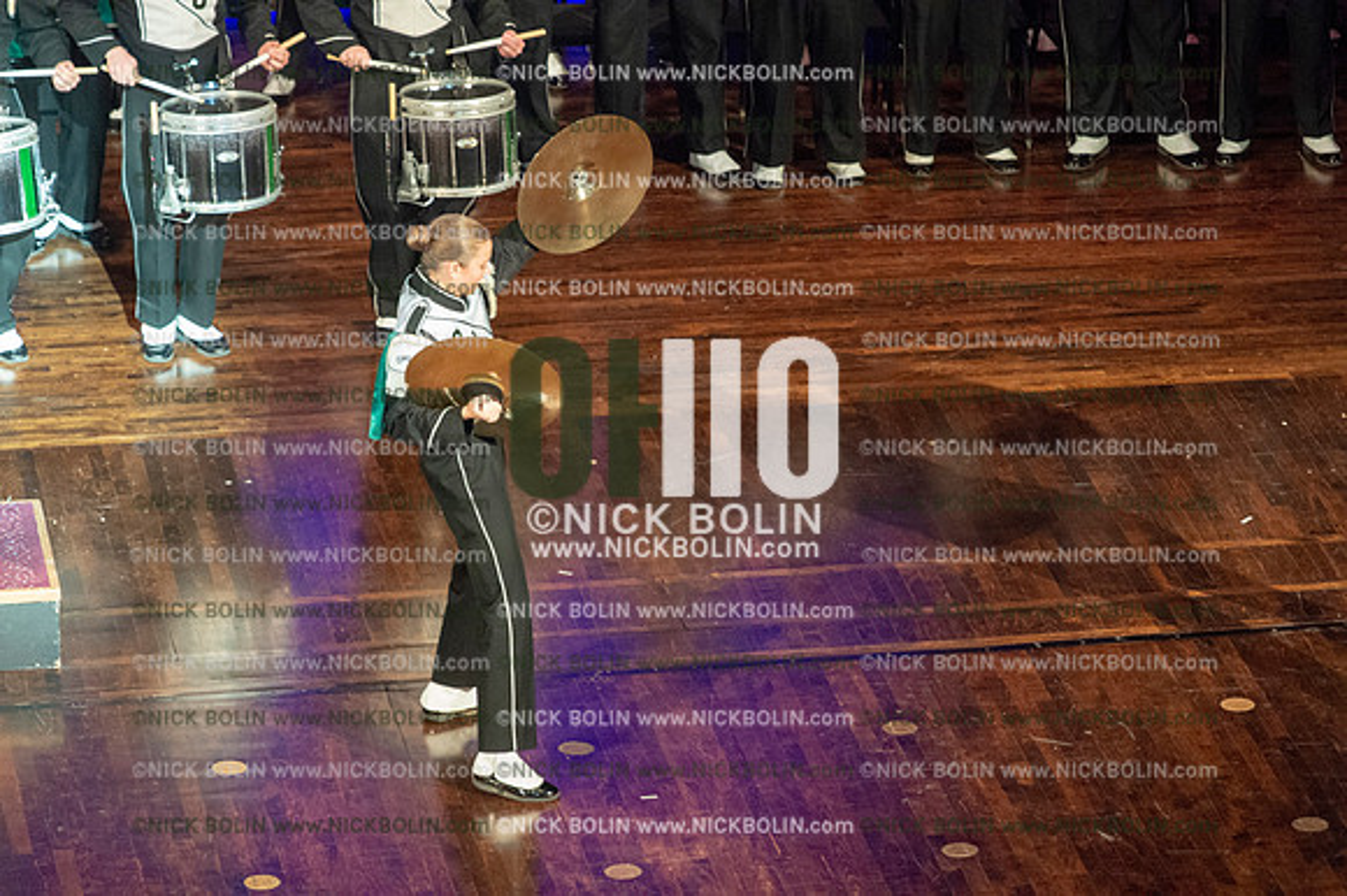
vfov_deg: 6.5
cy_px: 448
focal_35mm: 210
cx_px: 674
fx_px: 7853
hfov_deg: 9.8
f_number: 5.6
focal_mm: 210
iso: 8000
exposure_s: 1/200
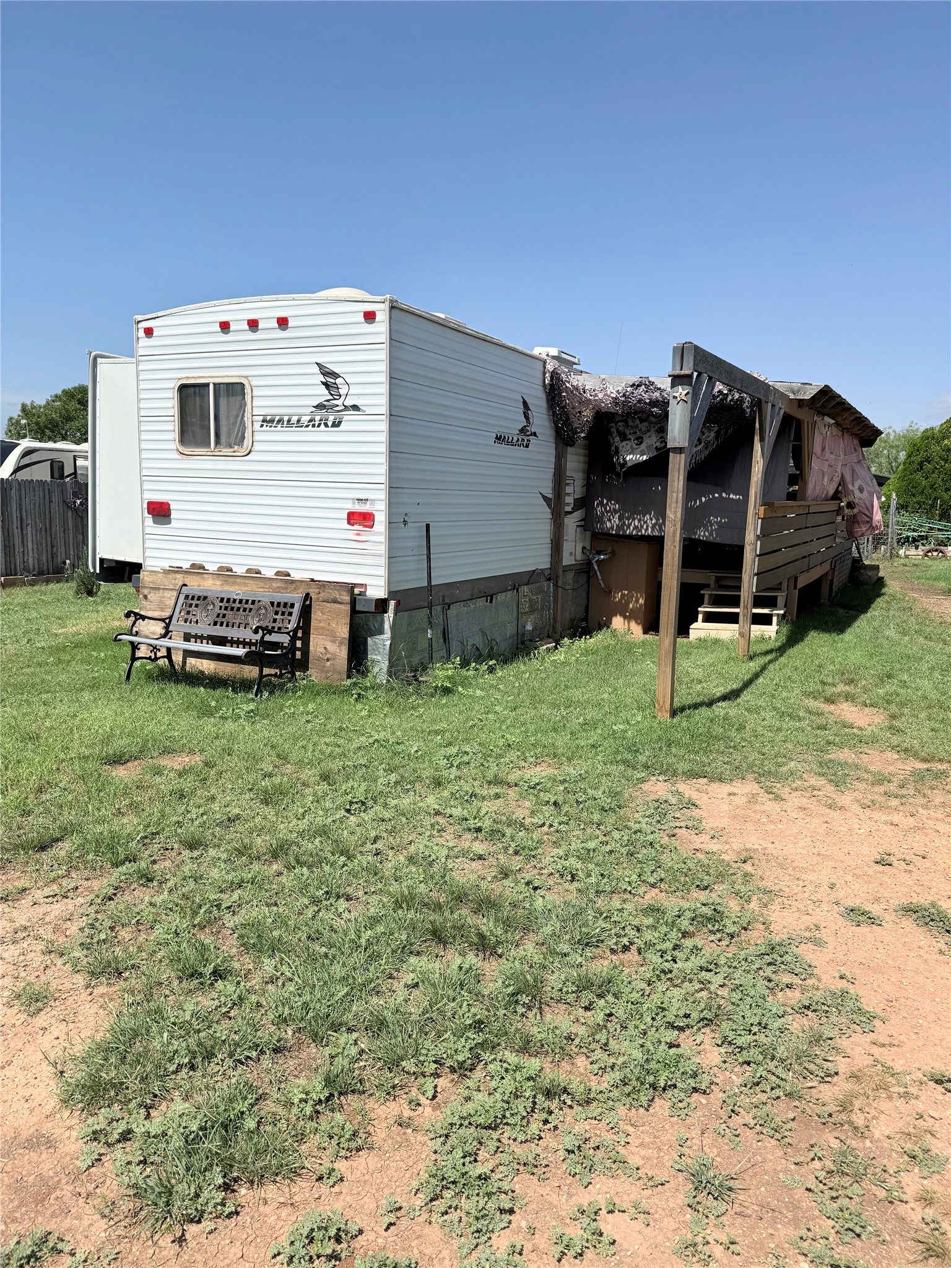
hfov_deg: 56.8
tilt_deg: -6.7
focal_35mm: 24
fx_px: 879
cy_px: 634
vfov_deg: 71.6
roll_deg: -1.2
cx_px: 476
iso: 80
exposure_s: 1/6711
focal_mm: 6.76
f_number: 1.78
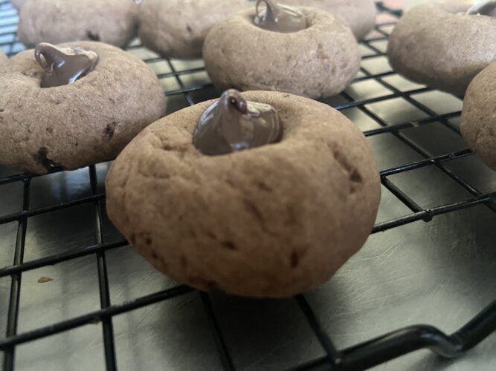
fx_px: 358
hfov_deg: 69.4
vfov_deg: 54.9
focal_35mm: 25
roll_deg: +4.2
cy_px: 186
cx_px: 248
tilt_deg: -38.5
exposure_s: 1/30
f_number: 1.8
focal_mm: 4.25
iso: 1000
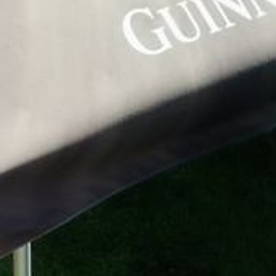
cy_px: 185
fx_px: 1001
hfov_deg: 15.3
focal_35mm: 111
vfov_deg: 15.7
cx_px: -35
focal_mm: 5.58
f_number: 1.8
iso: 50
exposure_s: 1/1000
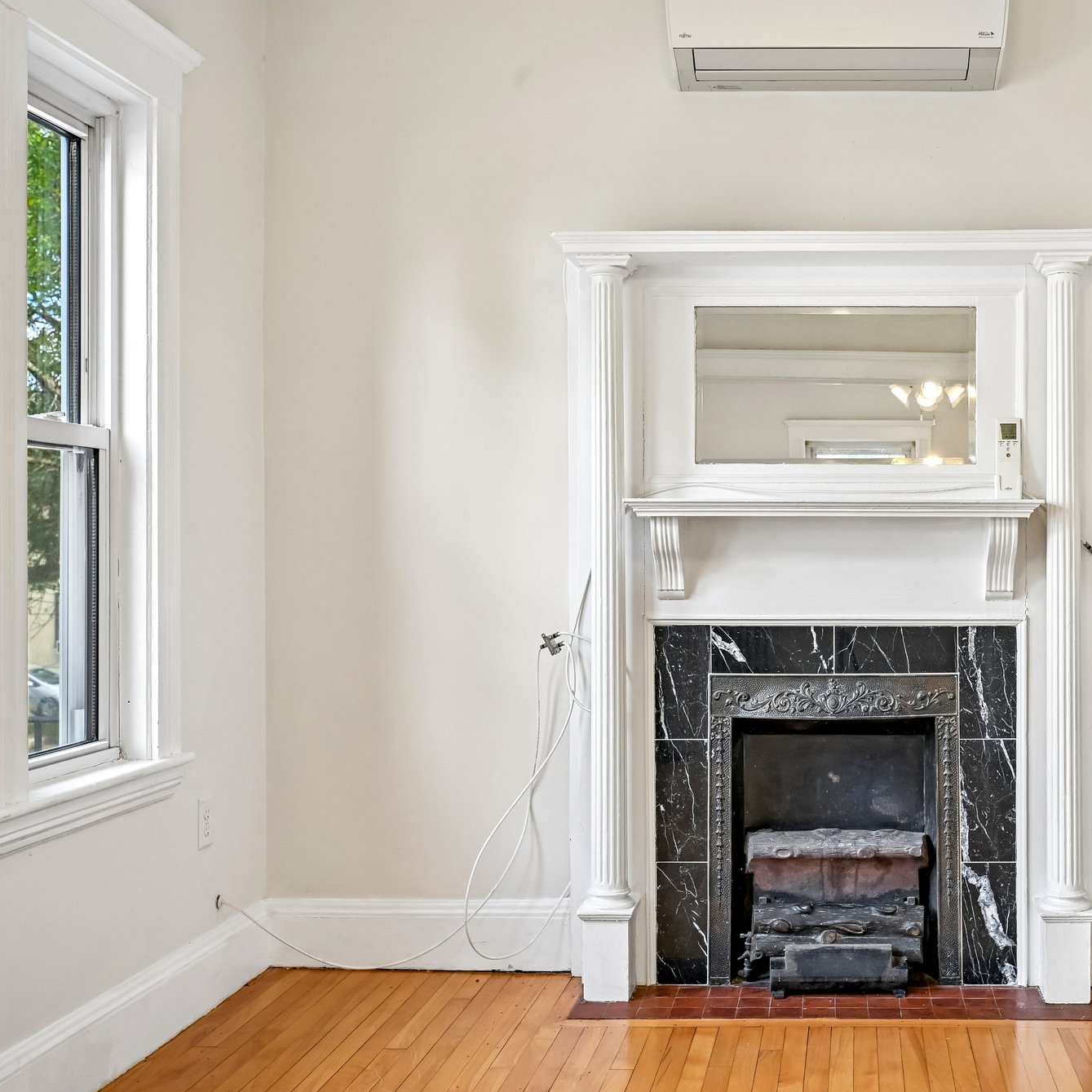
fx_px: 1392
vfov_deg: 42.8
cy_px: 550
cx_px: 829
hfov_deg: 41.5
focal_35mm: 39
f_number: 8
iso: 400
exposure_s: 1/25
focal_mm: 30
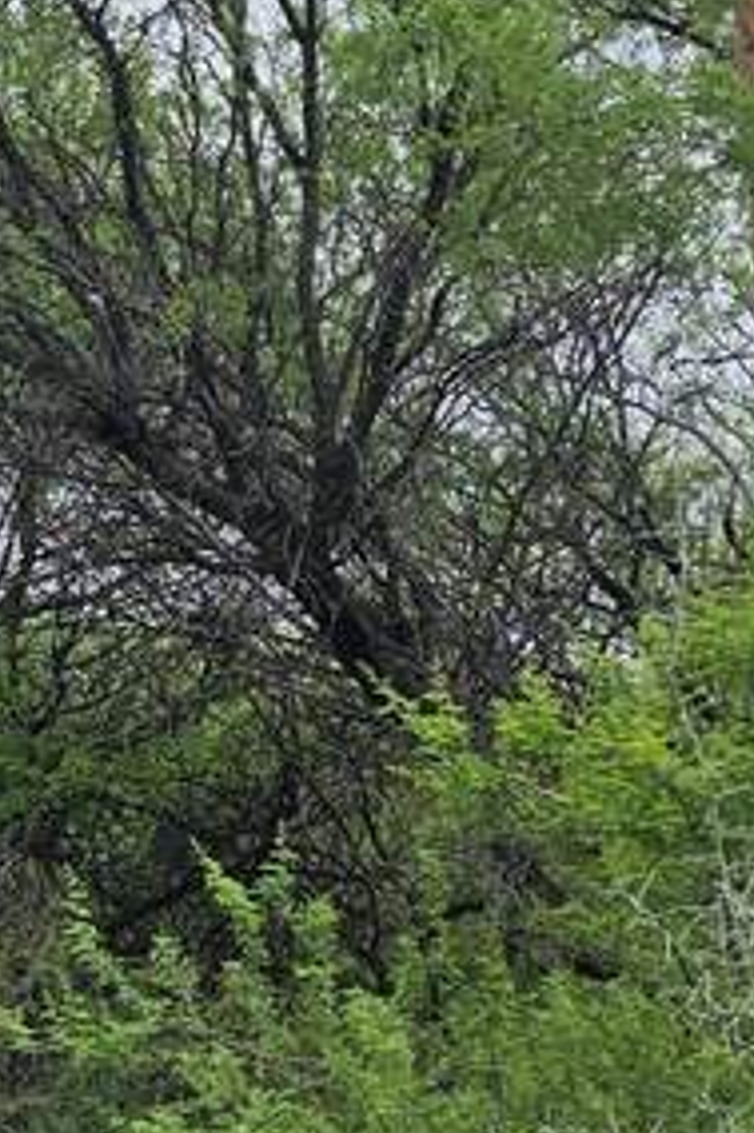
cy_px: 862
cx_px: -387
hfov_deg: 15.5
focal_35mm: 81
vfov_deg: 24.8
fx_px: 2548
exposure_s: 1/474
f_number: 1.7
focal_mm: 6.3
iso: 16
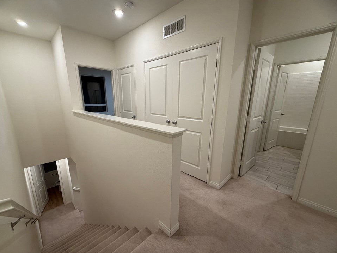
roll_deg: +0.3
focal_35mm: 15
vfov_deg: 81.7
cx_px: 160
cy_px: 133
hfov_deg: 98.1
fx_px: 146
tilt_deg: -14.6
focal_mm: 2.22
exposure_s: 1/120
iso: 250
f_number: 2.2
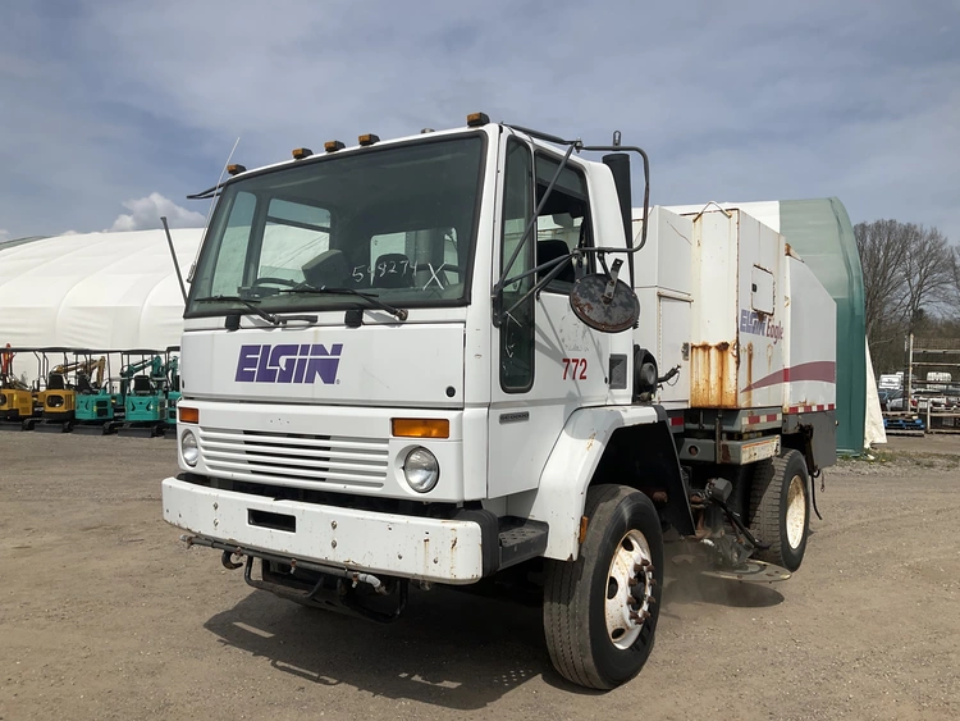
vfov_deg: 48.3
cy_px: 360
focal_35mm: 29
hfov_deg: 61.6
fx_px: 805
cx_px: 480
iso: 25
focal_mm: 3
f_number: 1.8
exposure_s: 1/4785
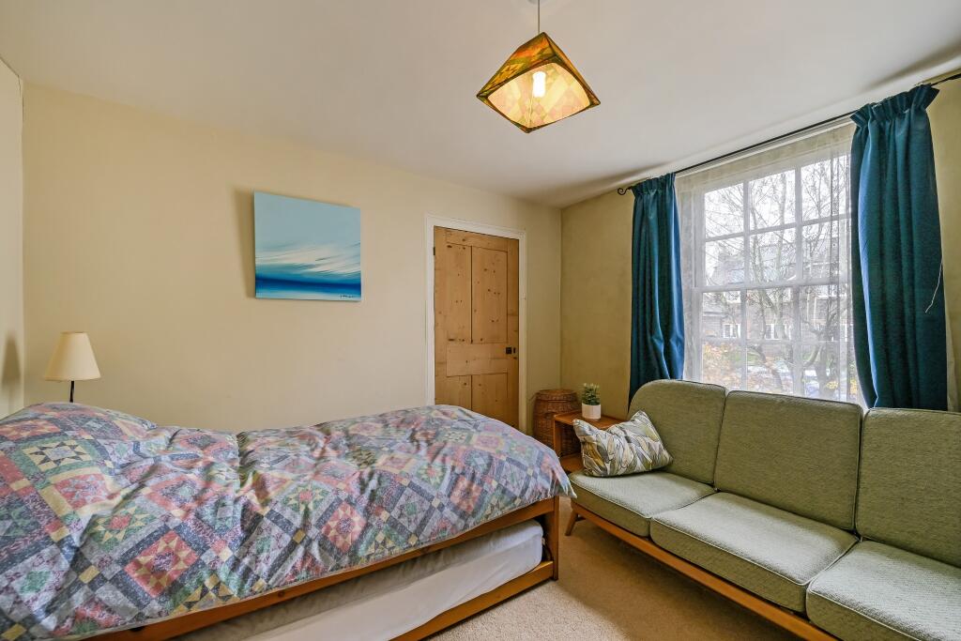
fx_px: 374
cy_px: 320
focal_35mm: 14
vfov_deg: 81.2
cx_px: 480
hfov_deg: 104.2
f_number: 10
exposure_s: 1
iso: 320
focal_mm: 14
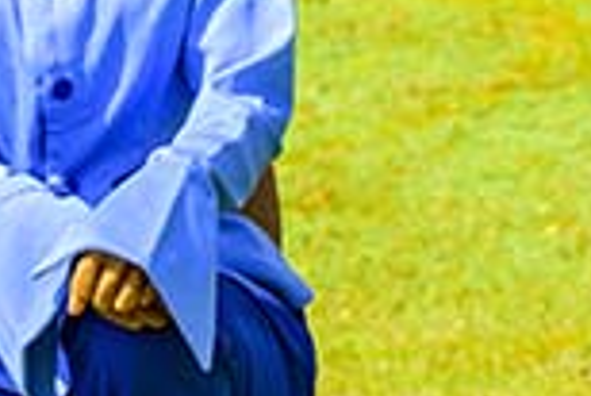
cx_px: -837
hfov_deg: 5.8
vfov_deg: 4.0
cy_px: -388
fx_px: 5636
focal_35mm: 343
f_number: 5
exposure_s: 1/1600
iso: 280
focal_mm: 55
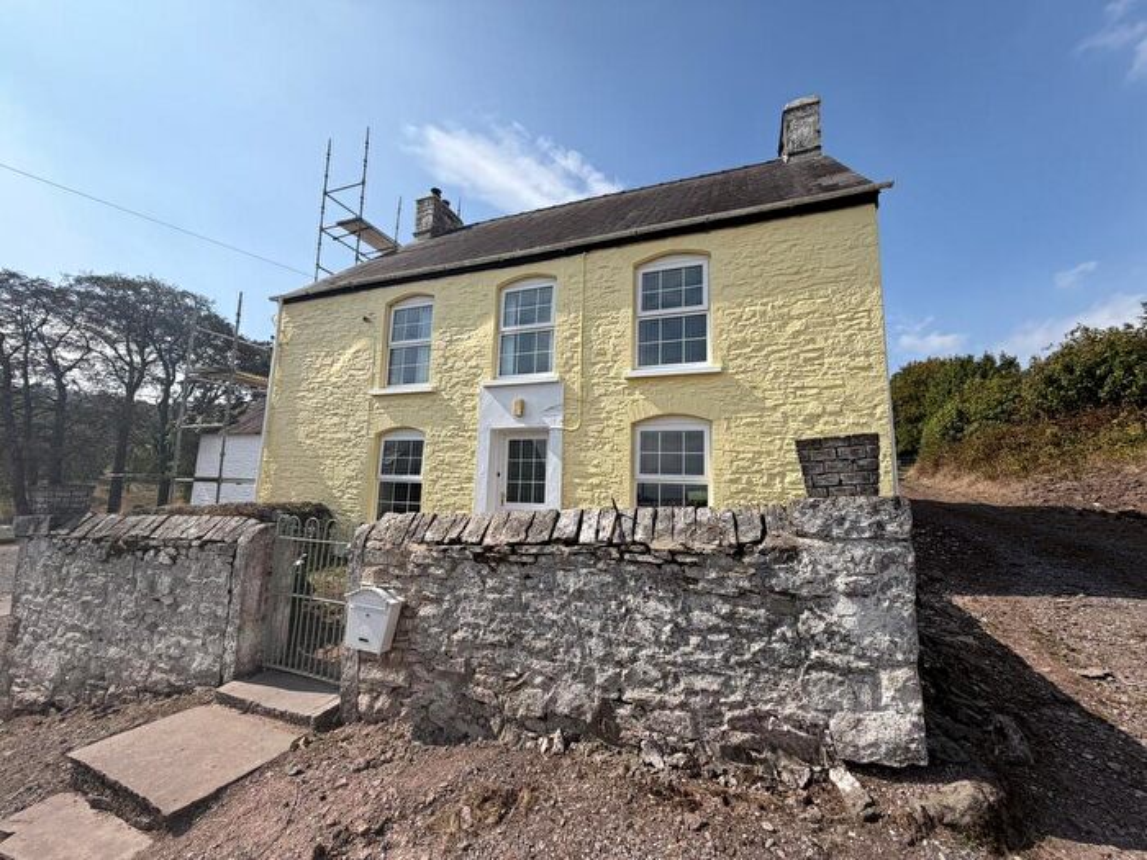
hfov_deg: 102.1
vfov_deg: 85.7
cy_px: 430
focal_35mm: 14
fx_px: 464
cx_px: 574
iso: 20
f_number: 2.2
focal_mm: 2.22
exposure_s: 1/985
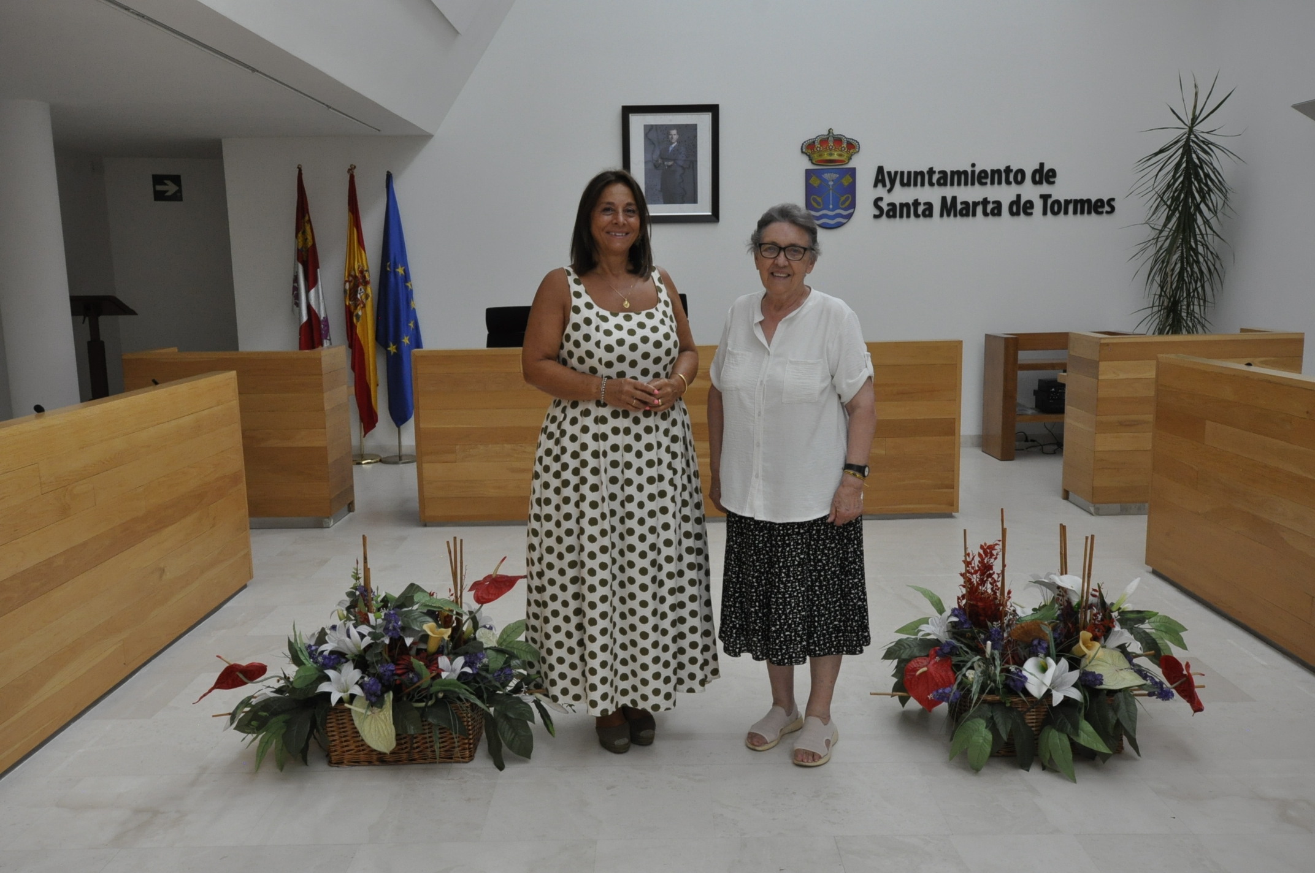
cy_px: 436
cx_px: 658
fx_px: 1094
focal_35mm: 30
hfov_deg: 62.0
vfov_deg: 43.5
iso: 1250
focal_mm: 20
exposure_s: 1/250
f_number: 8
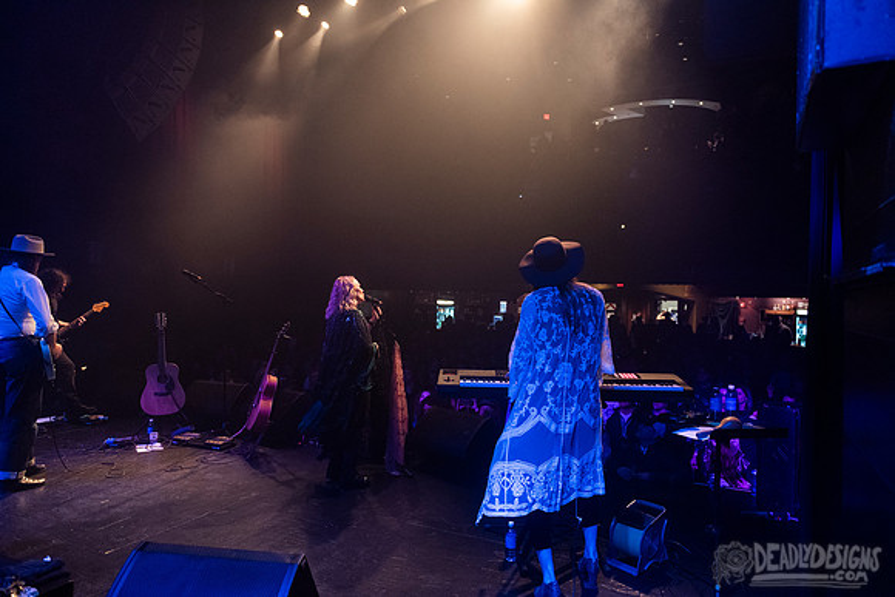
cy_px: 298
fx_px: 597
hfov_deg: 73.7
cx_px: 448
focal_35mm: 24
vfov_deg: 53.2
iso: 2500
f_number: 3.2
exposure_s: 1/125
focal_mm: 24
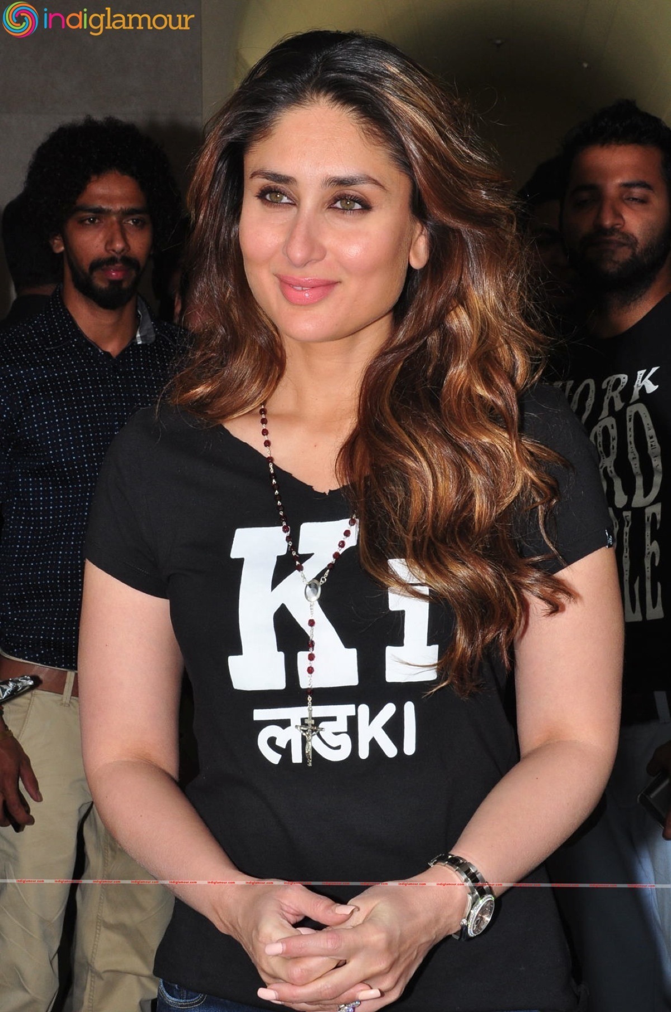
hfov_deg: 15.7
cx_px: 336
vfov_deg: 23.4
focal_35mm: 87
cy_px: 506
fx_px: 2440
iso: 500
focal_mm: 58
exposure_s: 1/125
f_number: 18
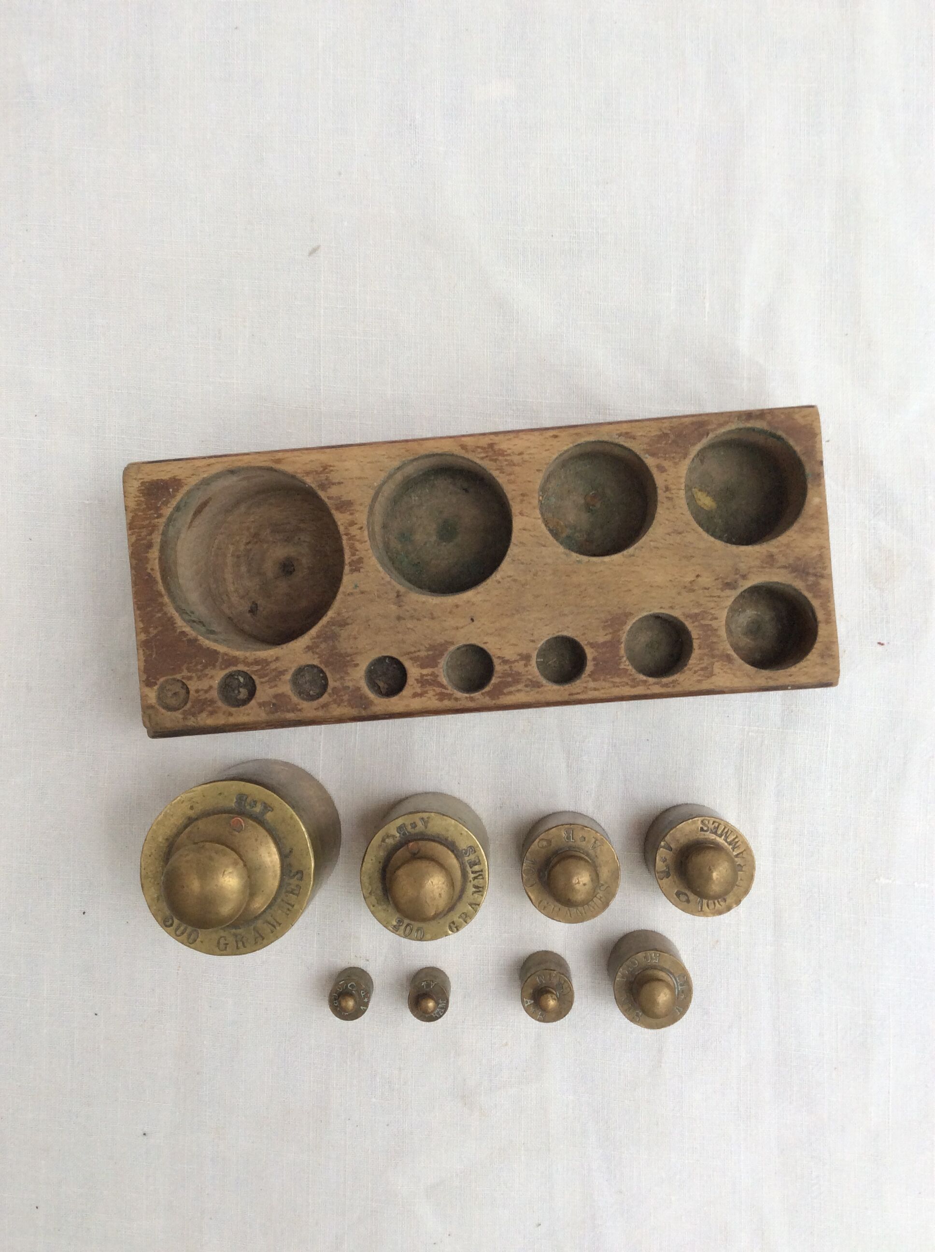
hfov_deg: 44.1
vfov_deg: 56.9
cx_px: 468
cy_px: 626
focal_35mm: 32
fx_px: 1156
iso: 40
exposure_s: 1/50
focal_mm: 3.3
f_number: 2.4
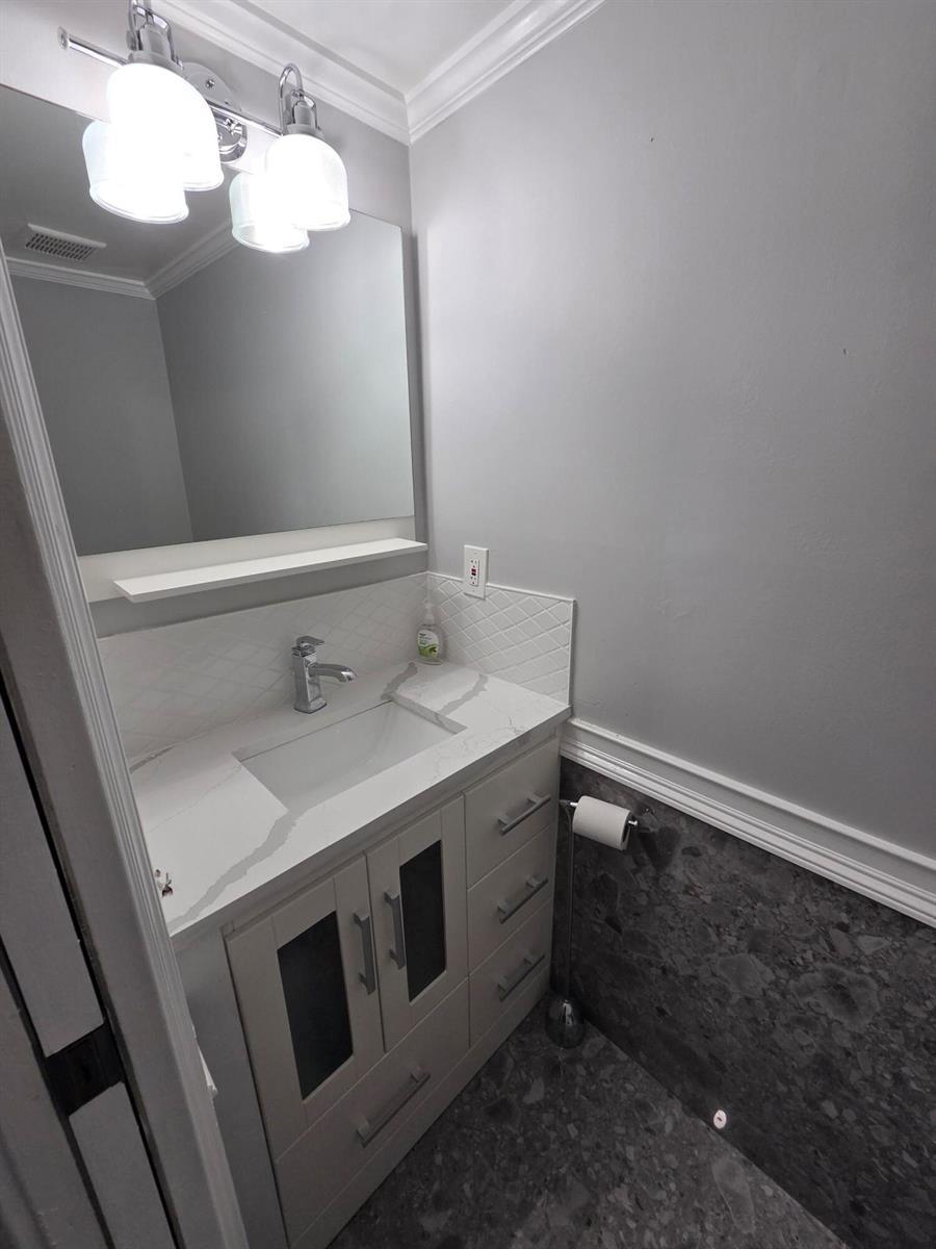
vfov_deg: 106.2
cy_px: 624
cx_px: 468
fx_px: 469
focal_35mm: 13
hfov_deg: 89.9
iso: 64
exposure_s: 1/120
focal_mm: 2.2
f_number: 2.2
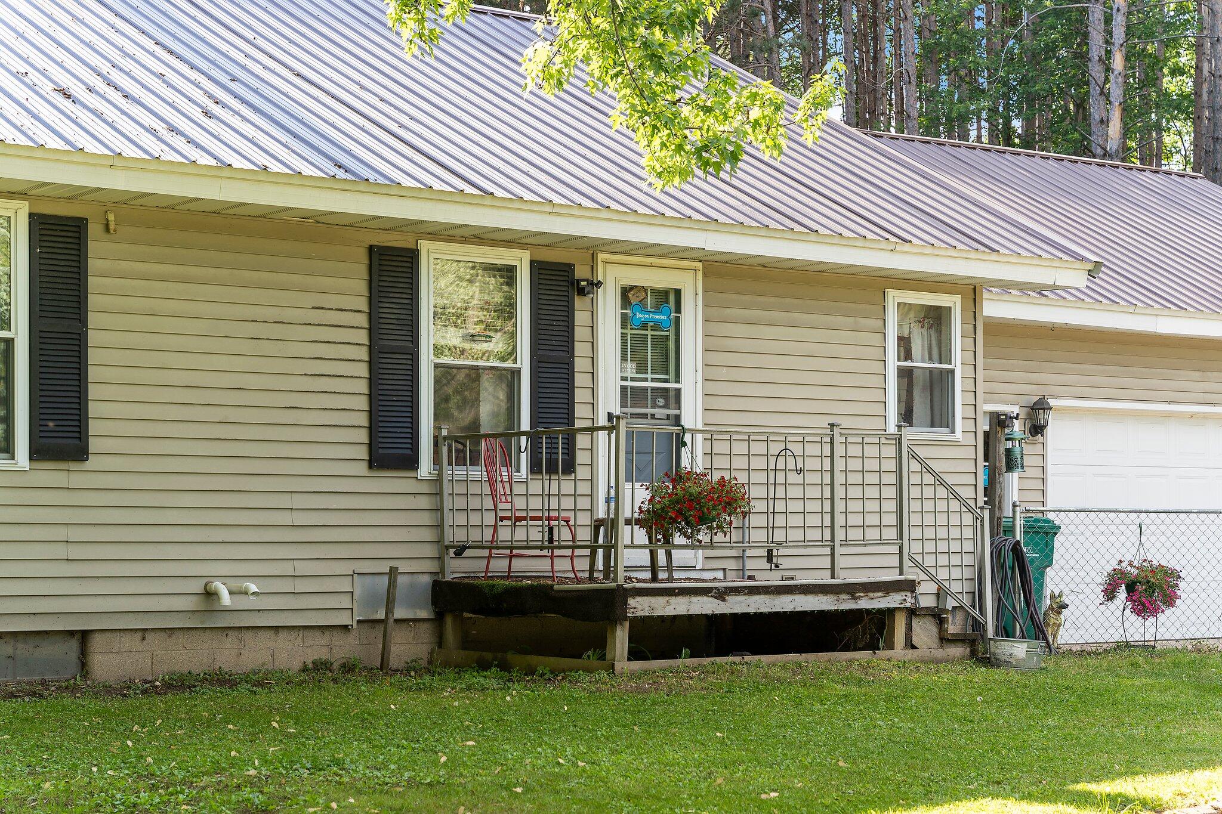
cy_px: 407
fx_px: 2376
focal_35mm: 70
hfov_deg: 28.8
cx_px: 611
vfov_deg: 19.5
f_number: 7.1
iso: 200
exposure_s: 1/80
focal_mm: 70
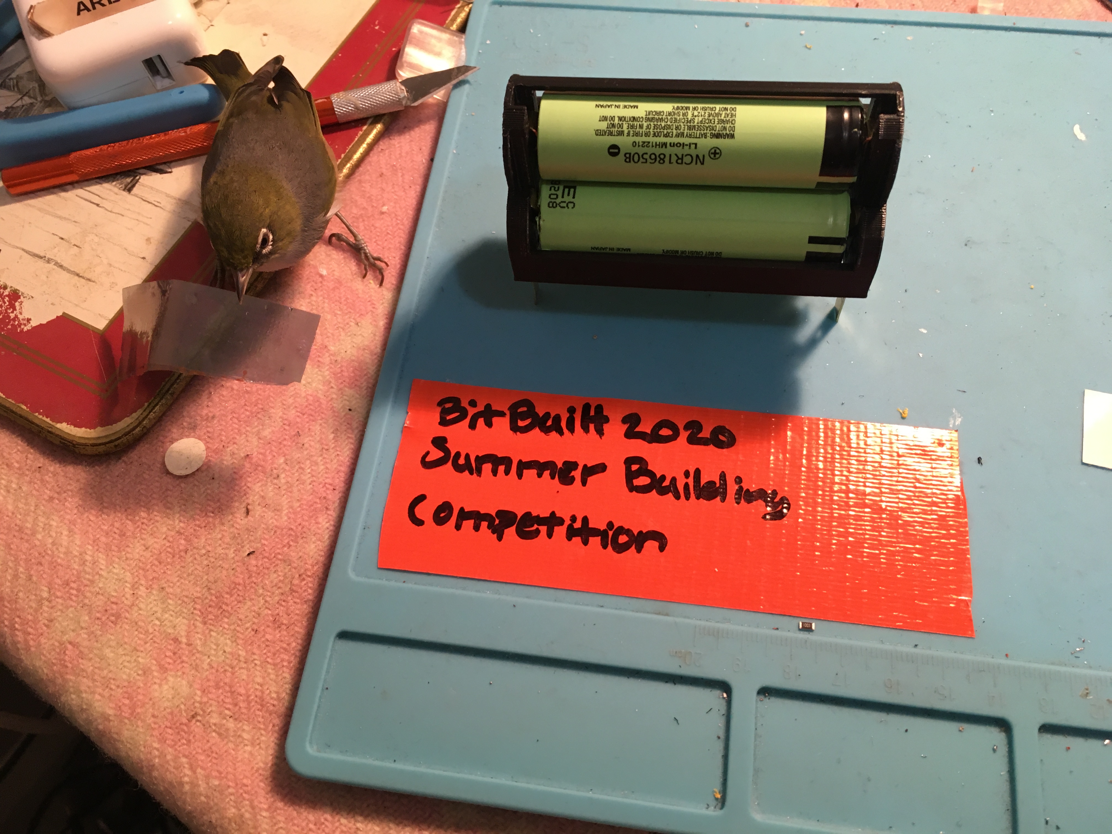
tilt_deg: -64.8
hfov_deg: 61.7
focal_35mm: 29
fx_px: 932
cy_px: 417
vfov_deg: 48.2
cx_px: 556
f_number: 2.2
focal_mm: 4.15
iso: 64
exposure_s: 1/33
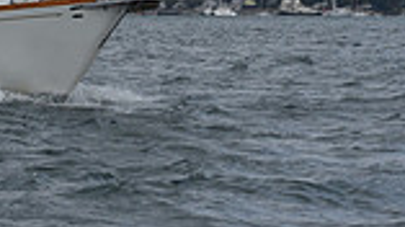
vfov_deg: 3.9
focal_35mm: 302
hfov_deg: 7.1
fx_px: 3240
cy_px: -503
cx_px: 37
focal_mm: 78
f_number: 11
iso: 320
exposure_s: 1/1000
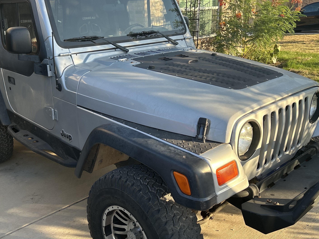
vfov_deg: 38.7
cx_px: 127
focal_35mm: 37
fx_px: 341
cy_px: 116
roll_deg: +2.4
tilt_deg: -17.9
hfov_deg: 49.8
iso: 50
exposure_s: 1/604
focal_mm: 5.7
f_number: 1.5
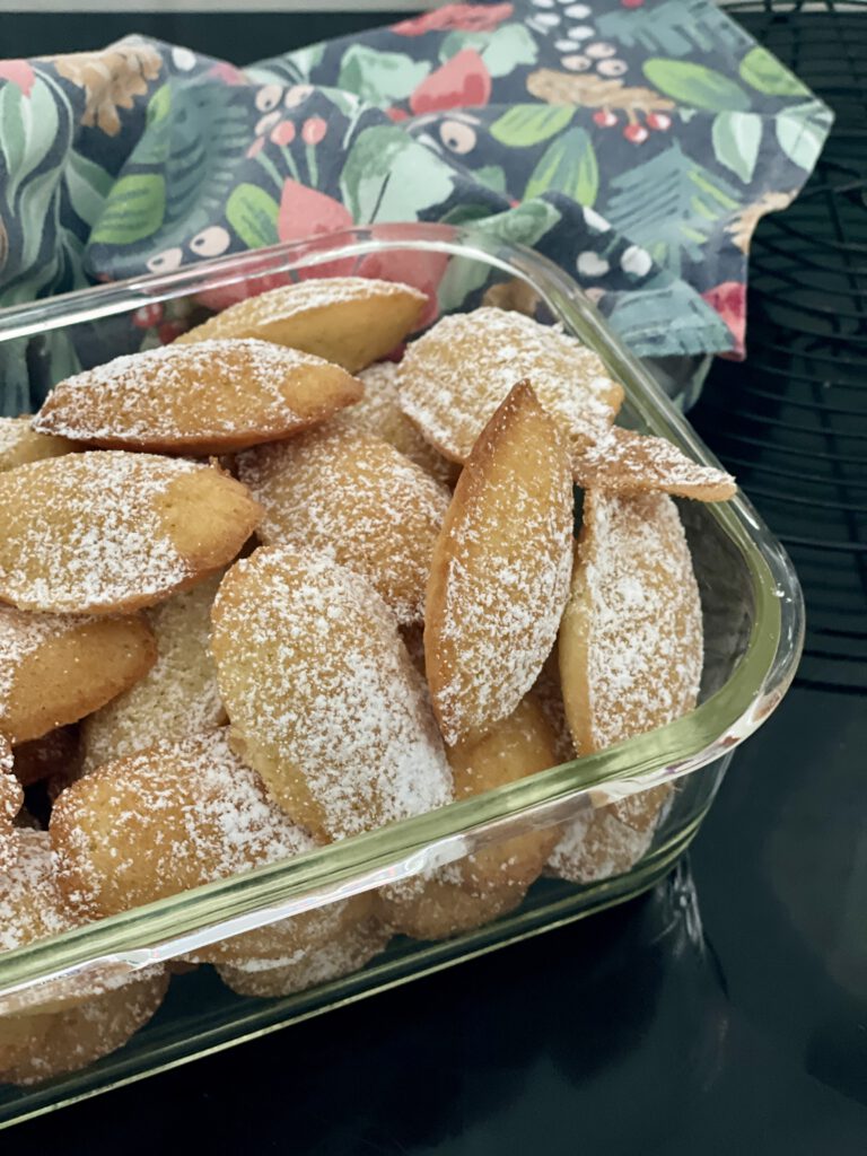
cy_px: 578
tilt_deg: -44.9
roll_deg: +3.2
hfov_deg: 28.0
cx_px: 434
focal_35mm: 52
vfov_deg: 36.8
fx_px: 1737
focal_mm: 6
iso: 500
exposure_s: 1/24
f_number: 2
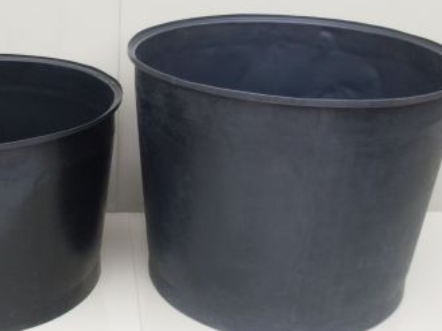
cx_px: 141
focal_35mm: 58
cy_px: 173
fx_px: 741
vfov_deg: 25.2
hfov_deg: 32.9
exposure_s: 1/90
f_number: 2.8
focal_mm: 6.3
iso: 80
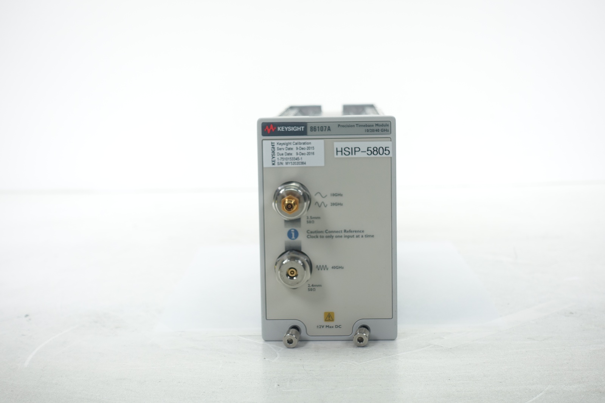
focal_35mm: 70
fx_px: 1176
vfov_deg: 19.5
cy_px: 202
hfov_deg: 28.8
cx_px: 302
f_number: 4
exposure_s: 1/100
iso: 125
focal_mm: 25.7
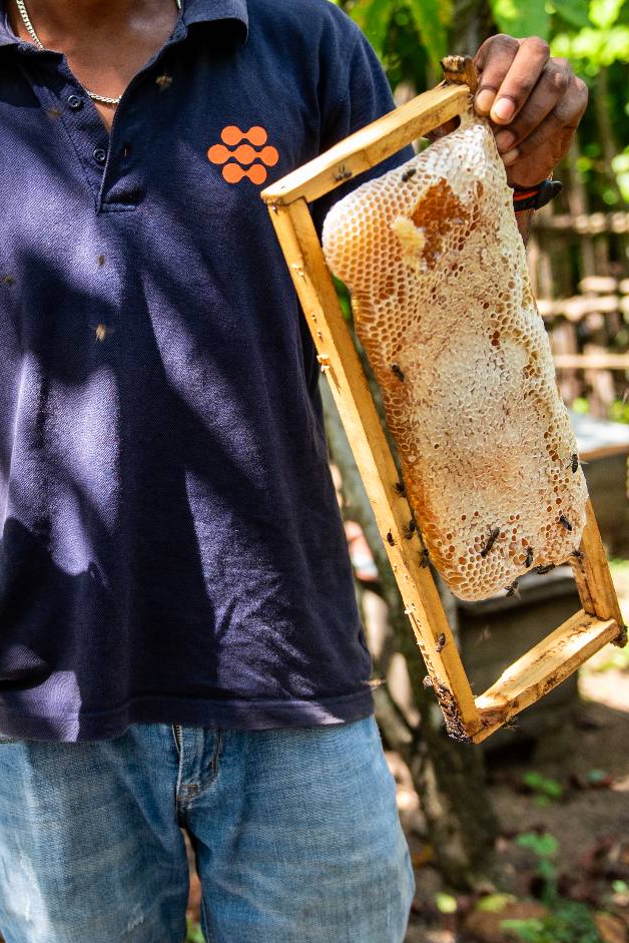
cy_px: 456
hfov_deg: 19.8
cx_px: 100
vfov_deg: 29.6
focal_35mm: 68
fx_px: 1781
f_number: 2.8
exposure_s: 1/200
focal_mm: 32
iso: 250
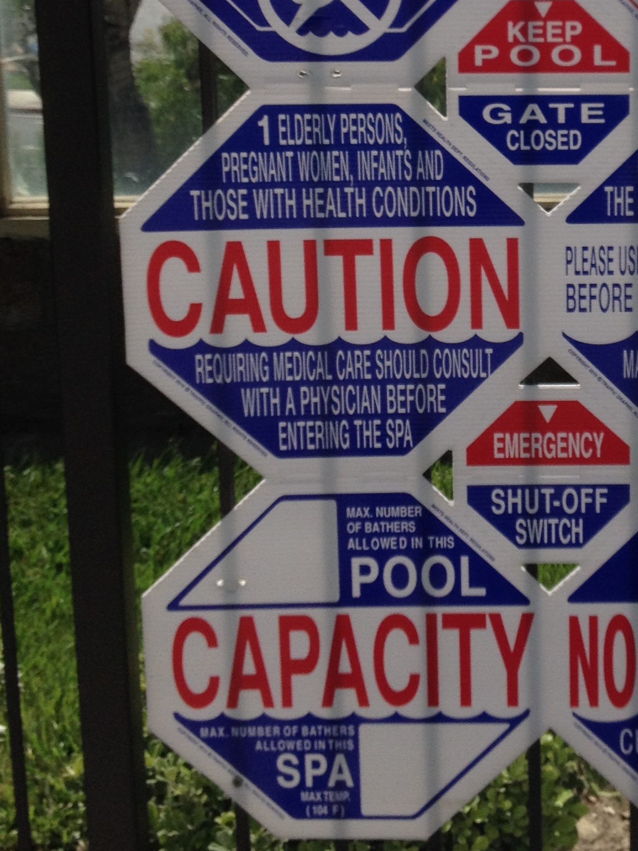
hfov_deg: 17.5
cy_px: 90
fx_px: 2040
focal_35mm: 83
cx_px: 571
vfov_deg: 23.0
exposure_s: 1/1972
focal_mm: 4.28
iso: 50
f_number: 2.4
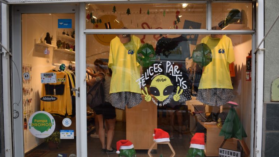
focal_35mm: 37
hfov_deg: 54.6
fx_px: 270
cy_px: 89
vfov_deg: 32.3
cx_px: 139
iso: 200
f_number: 3.8
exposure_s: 1/50
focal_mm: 23
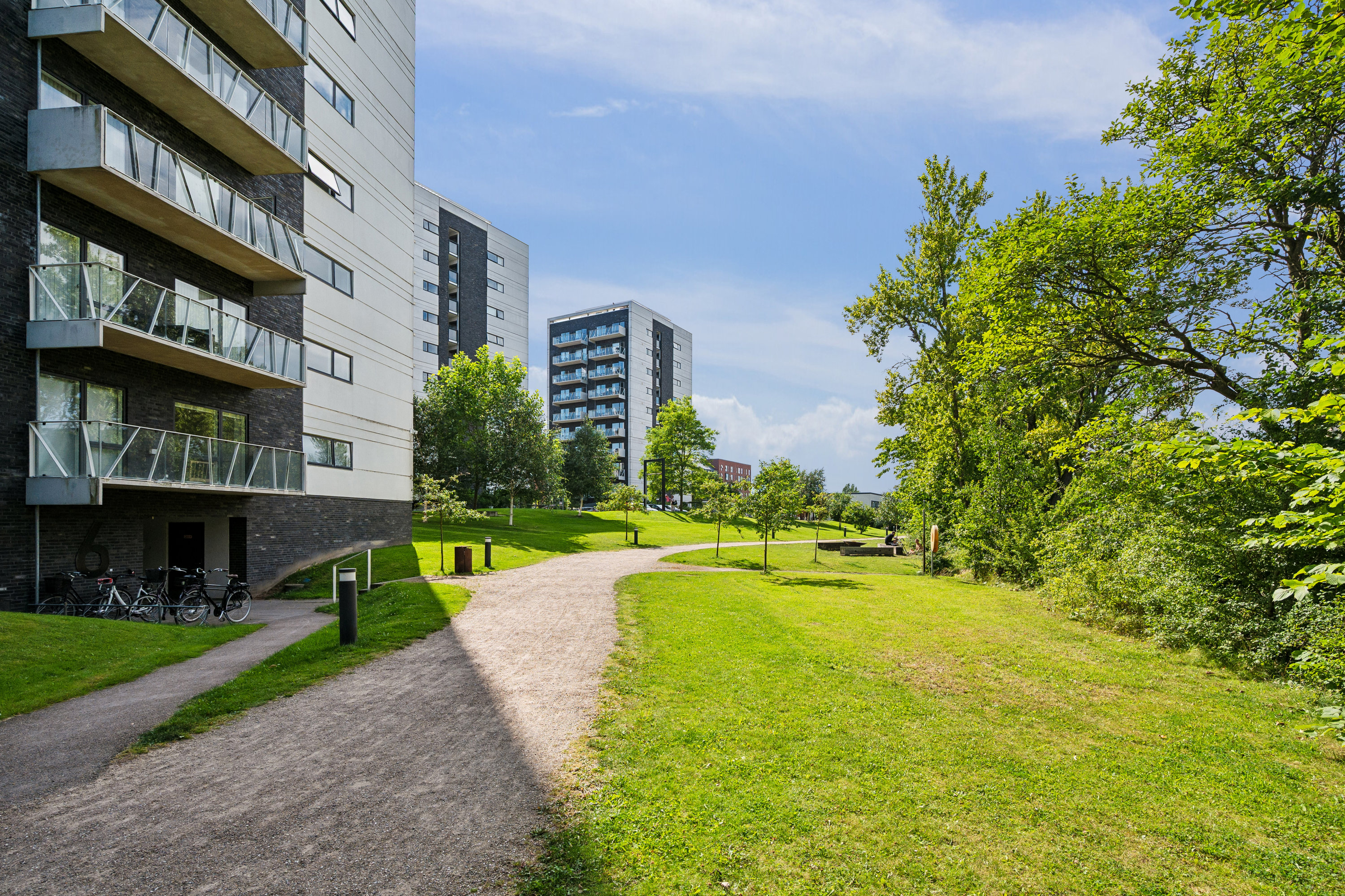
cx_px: 672
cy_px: 448
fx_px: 598
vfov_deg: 73.7
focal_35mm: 16
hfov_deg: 96.7
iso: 320
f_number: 6.3
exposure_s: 1/1600
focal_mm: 16
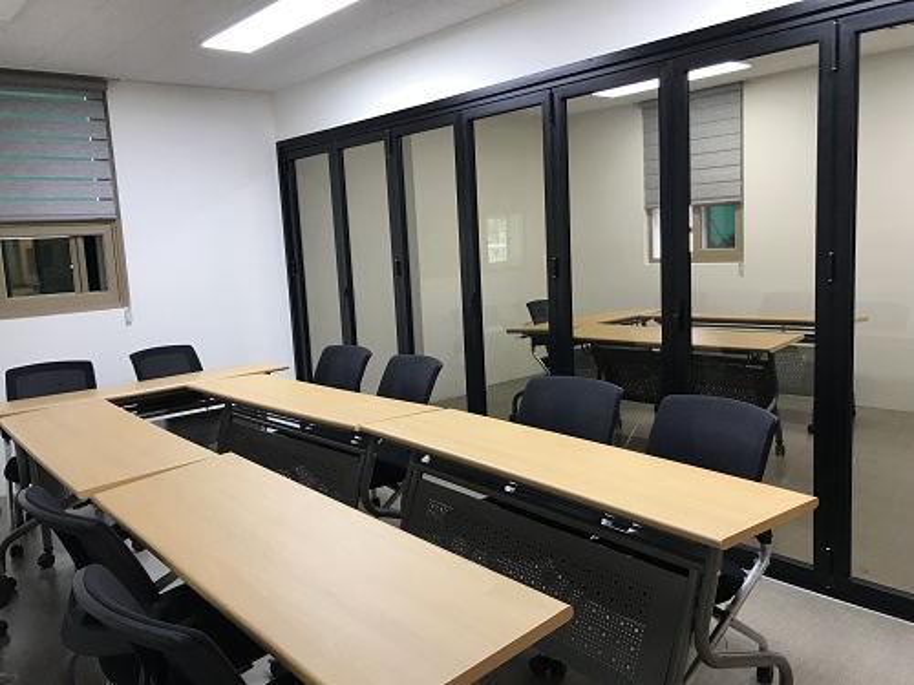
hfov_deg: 63.4
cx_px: 457
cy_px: 342
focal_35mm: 28
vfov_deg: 49.7
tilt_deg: -8.3
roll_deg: +3.8
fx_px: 739
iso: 40
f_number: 1.8
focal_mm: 3.99
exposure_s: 1/30
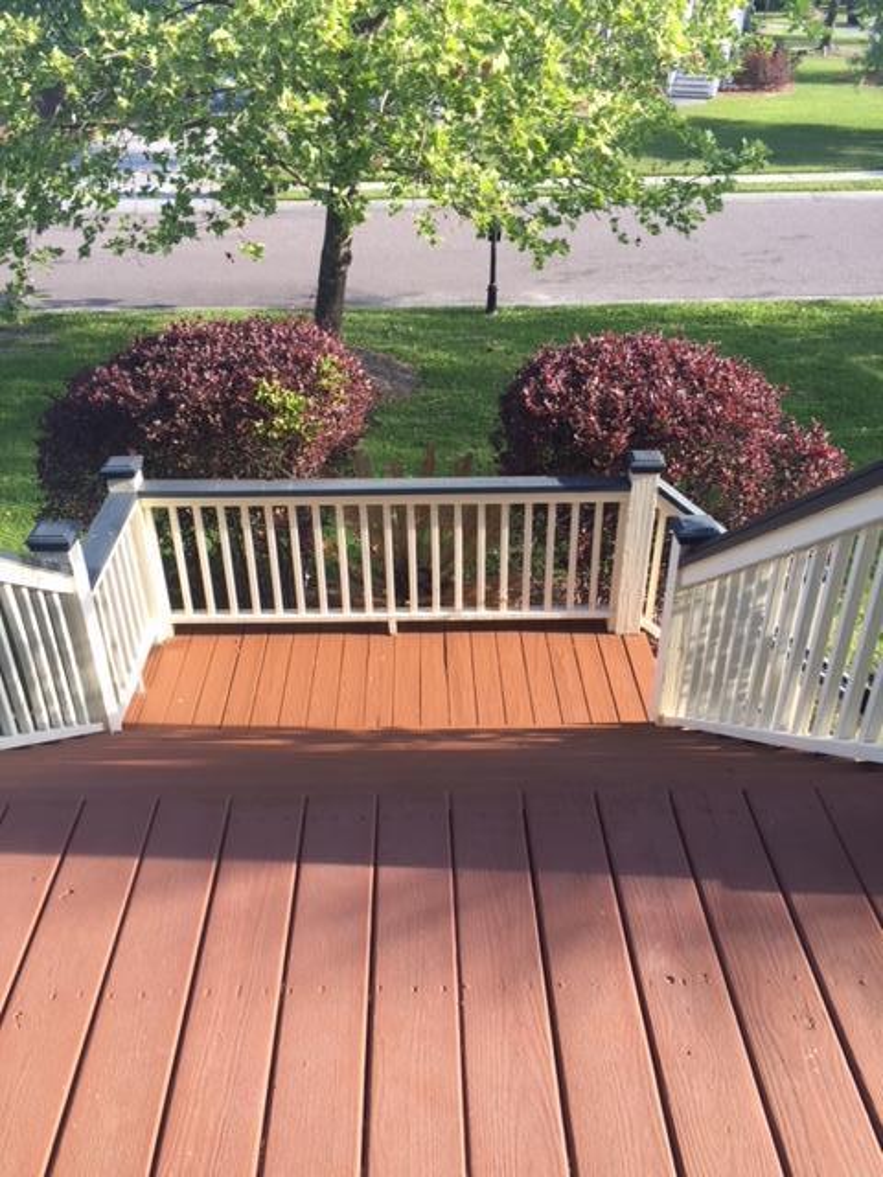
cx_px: 442
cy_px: 588
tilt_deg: -31.9
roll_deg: -2.6
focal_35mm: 29
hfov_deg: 48.2
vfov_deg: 61.7
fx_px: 986
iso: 32
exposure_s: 1/332
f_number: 2.2
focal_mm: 4.15
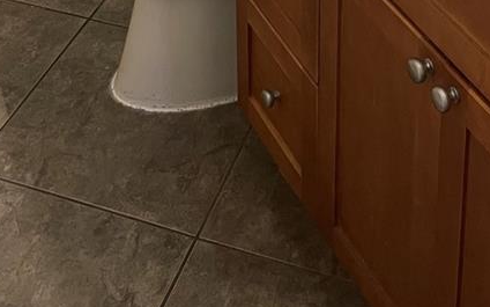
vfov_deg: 13.3
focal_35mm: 78
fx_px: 1042
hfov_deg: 26.5
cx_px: 265
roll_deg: +0.5
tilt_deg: -14.6
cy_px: -382
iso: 160
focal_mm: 4.2
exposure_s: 1/60
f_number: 1.6
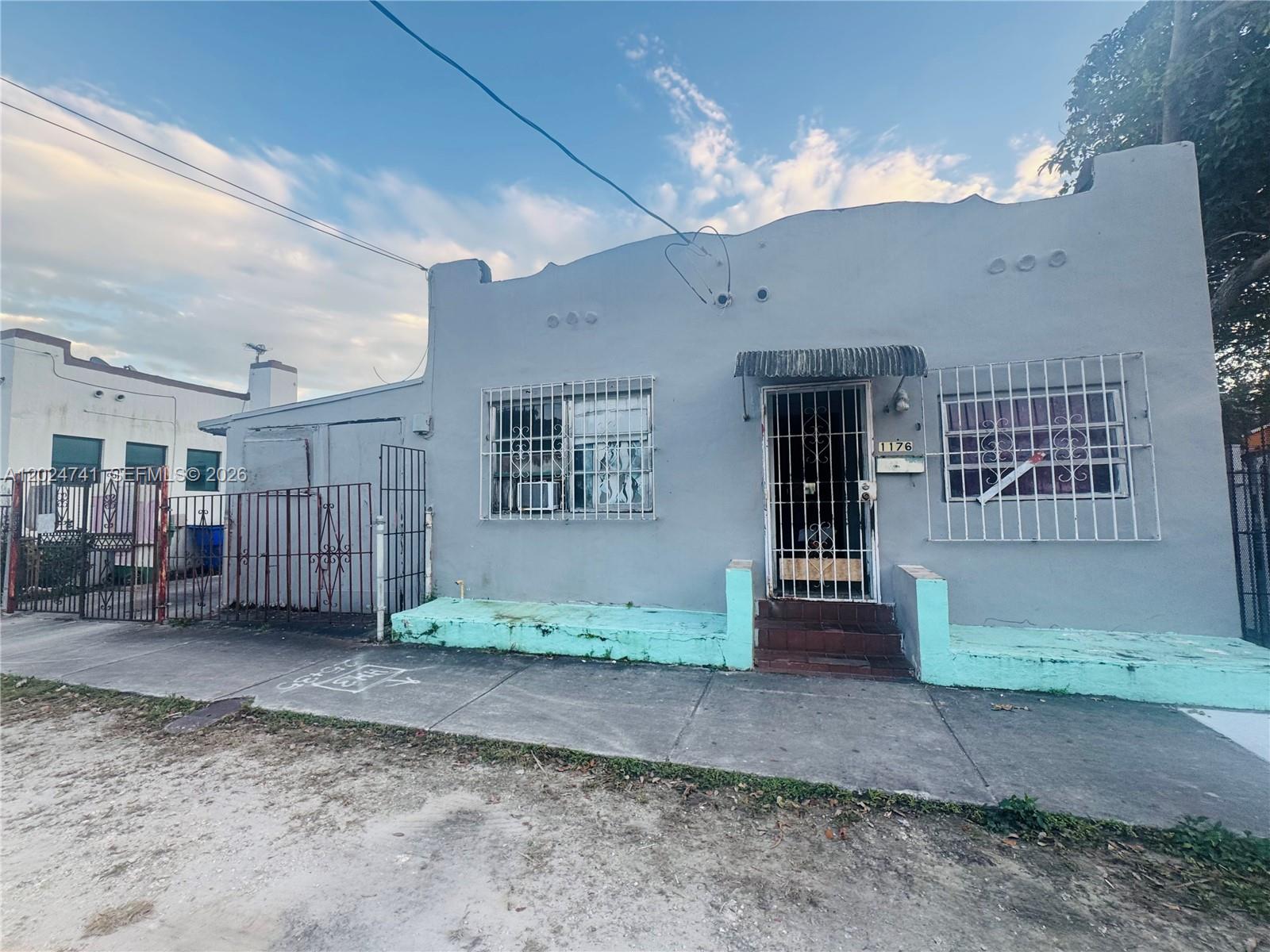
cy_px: 476
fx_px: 514
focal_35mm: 14
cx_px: 635
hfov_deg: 102.1
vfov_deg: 85.7
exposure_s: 1/99
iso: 50
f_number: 2.2
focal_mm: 2.22
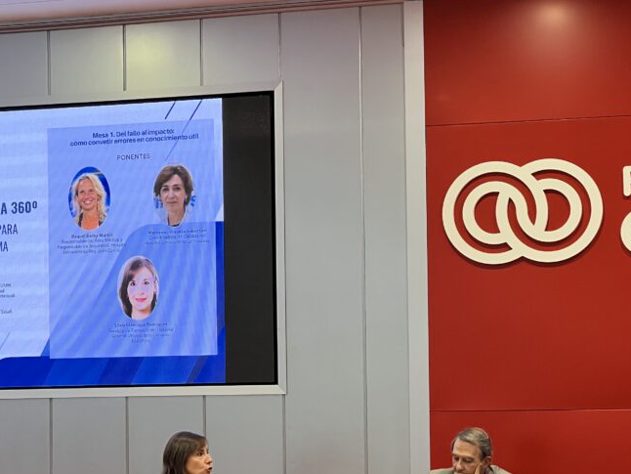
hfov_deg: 16.1
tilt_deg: +3.0
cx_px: 396
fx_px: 2225
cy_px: 289
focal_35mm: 122
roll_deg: +0.7
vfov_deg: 12.1
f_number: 2.8
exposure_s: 1/50
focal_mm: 9
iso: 160
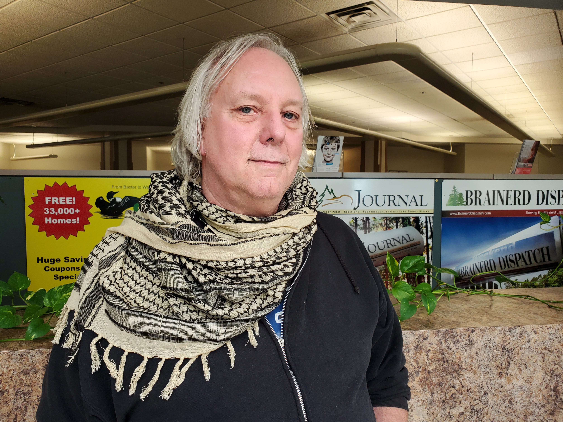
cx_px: 282
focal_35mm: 26
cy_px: 211
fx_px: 423
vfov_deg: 53.1
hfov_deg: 67.3
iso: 160
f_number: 2.4
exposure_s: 1/120
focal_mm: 4.3
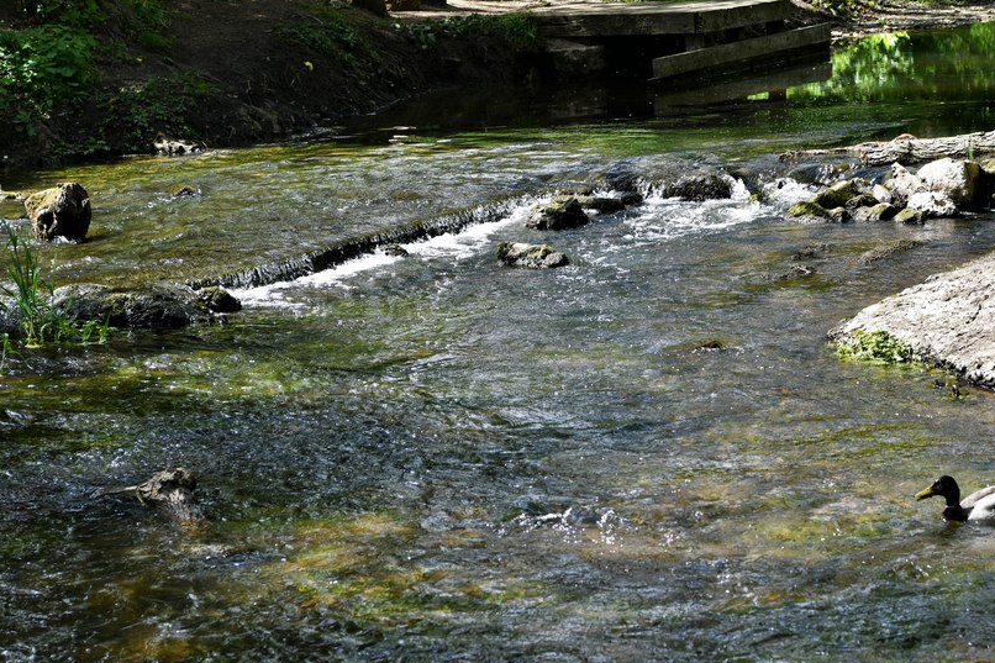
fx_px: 2459
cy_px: 360
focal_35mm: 89
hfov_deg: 22.9
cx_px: 567
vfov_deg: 15.4
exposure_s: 1/200
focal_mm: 70
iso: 80
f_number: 6.3
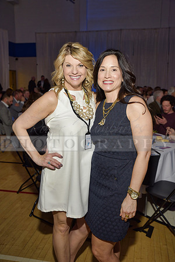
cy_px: 131
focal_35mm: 36
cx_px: 88
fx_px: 262
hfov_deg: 36.9
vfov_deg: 53.1
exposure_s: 1/60
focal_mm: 36
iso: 200
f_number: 5
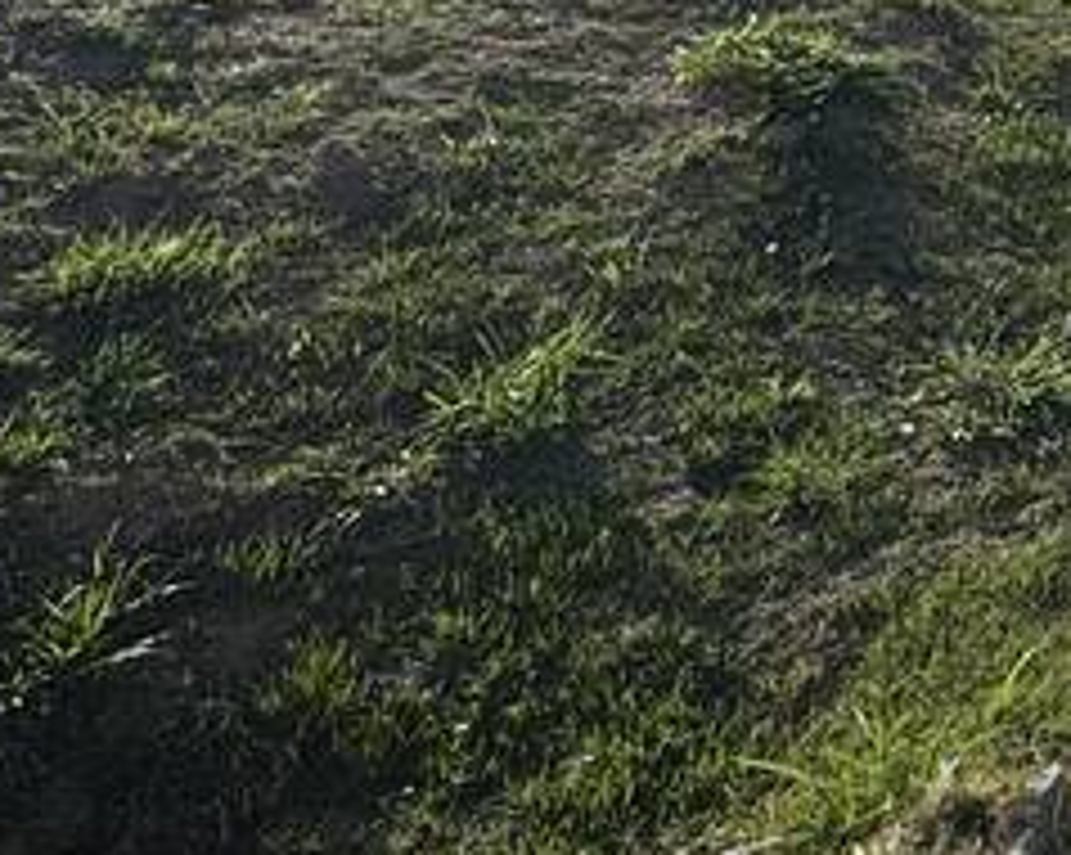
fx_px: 1964
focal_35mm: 62
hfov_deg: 25.4
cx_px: 1467
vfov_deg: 22.0
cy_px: -274
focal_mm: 2.22
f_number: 2.2
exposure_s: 1/2415
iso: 50
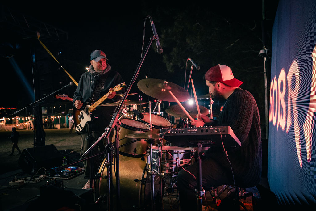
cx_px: 158
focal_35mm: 35
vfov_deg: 37.9
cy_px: 106
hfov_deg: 54.4
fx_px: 307
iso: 2000
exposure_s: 1/200
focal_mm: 35
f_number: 4
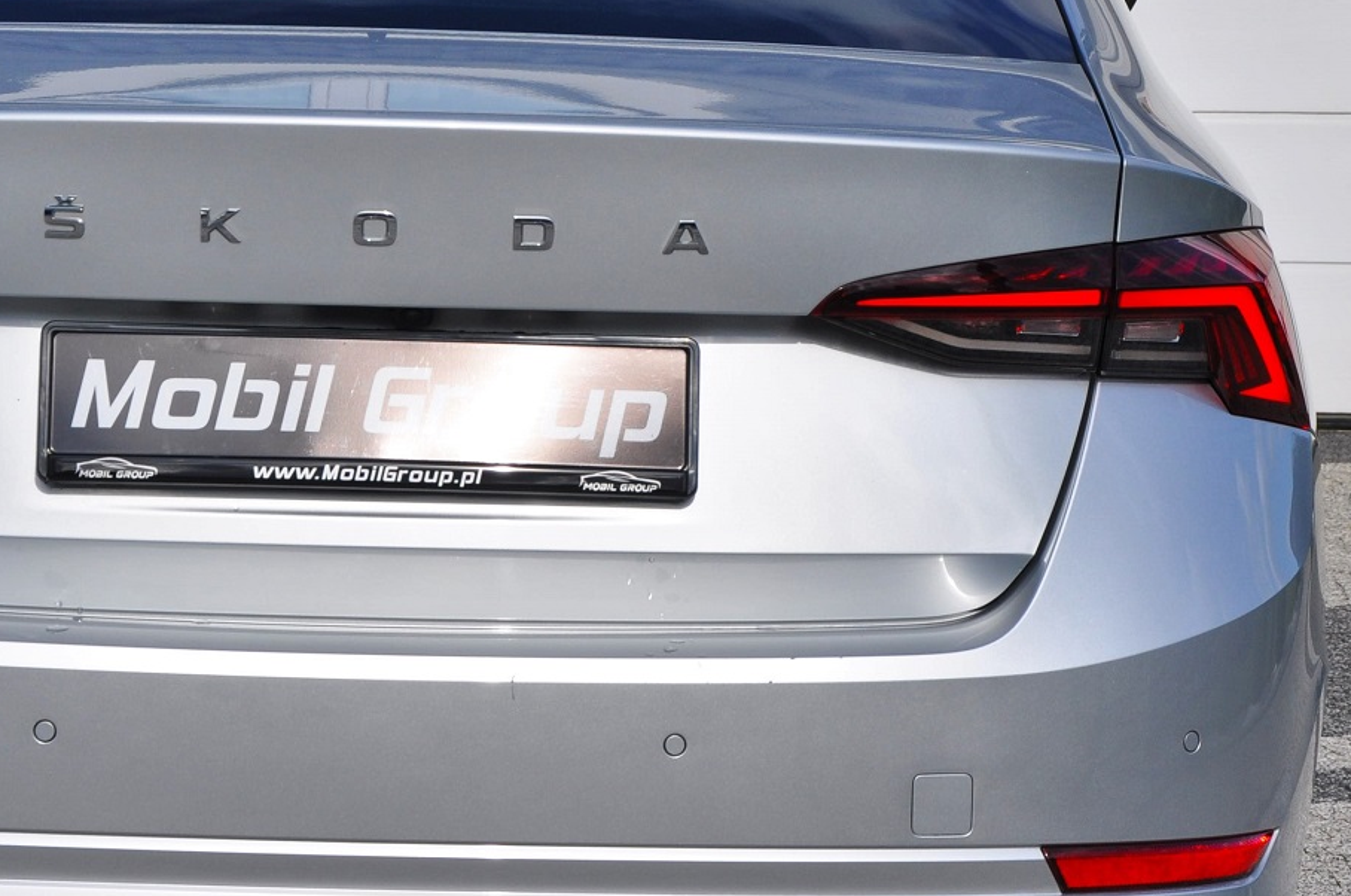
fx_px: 5881
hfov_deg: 13.1
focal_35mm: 157
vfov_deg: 8.7
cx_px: 470
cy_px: 397
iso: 250
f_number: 11
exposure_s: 1/500
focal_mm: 50
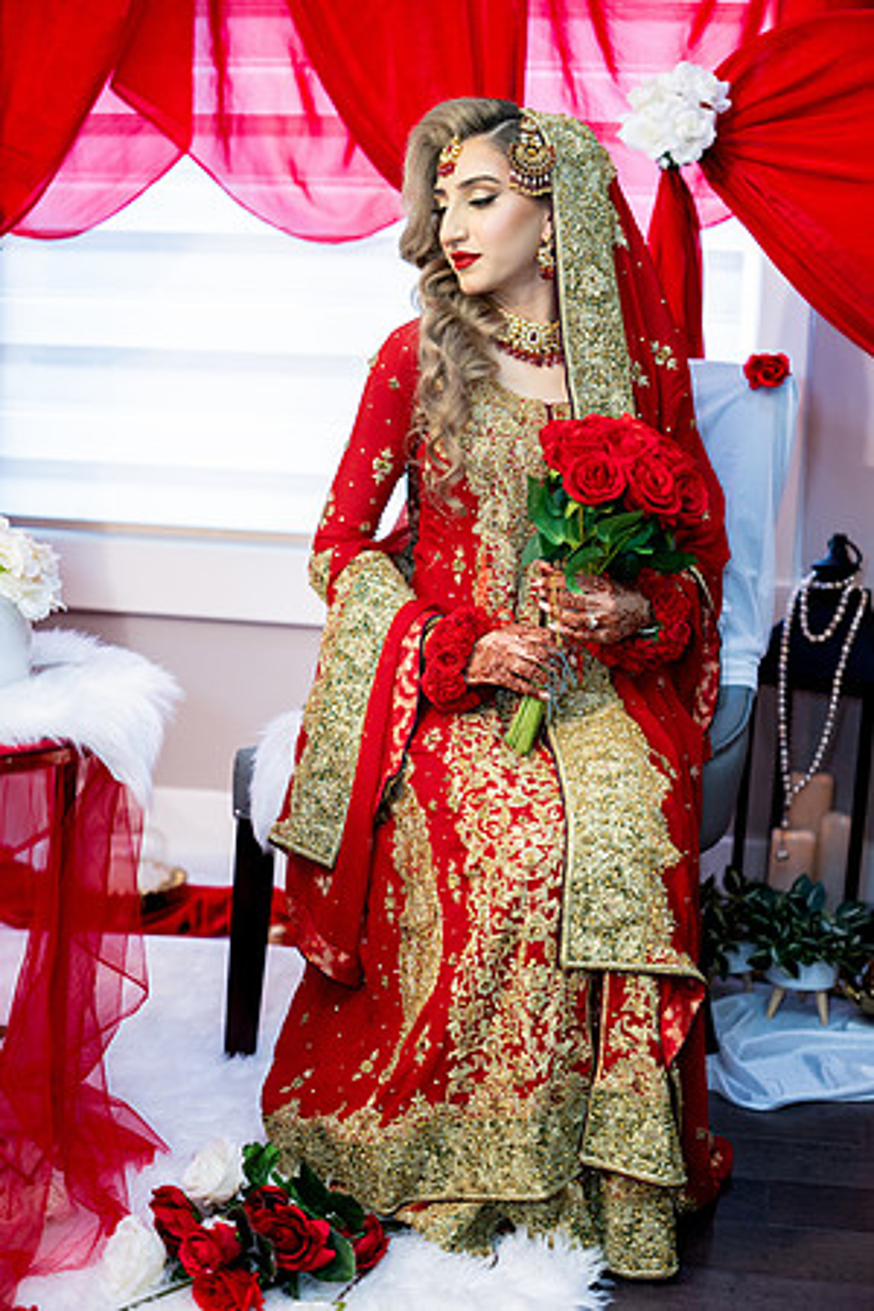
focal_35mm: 50
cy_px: 656
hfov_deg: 27.0
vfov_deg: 39.6
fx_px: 1821
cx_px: 437
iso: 1000
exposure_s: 1/200
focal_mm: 50
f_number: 2
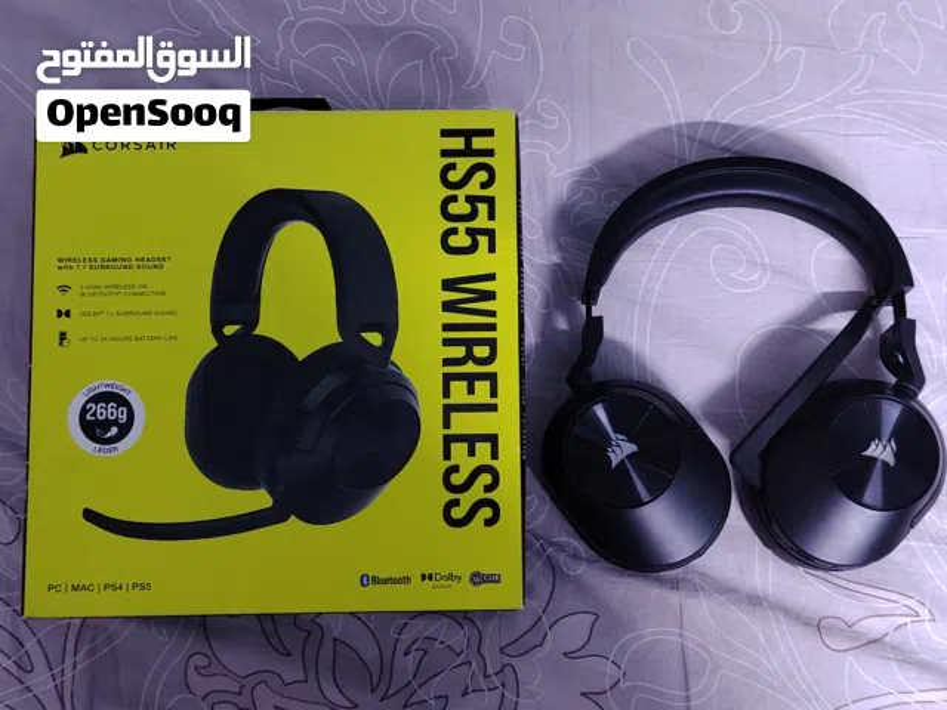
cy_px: 355
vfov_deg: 30.3
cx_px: 474
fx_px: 1313
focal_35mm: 48
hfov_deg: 39.7
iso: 2213
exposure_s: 1/25
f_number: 1.75
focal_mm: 5.25
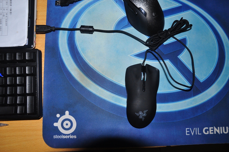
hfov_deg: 59.5
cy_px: 76
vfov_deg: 41.7
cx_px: 114
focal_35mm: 32
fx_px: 200
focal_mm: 21
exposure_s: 1/200
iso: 640
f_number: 5.6
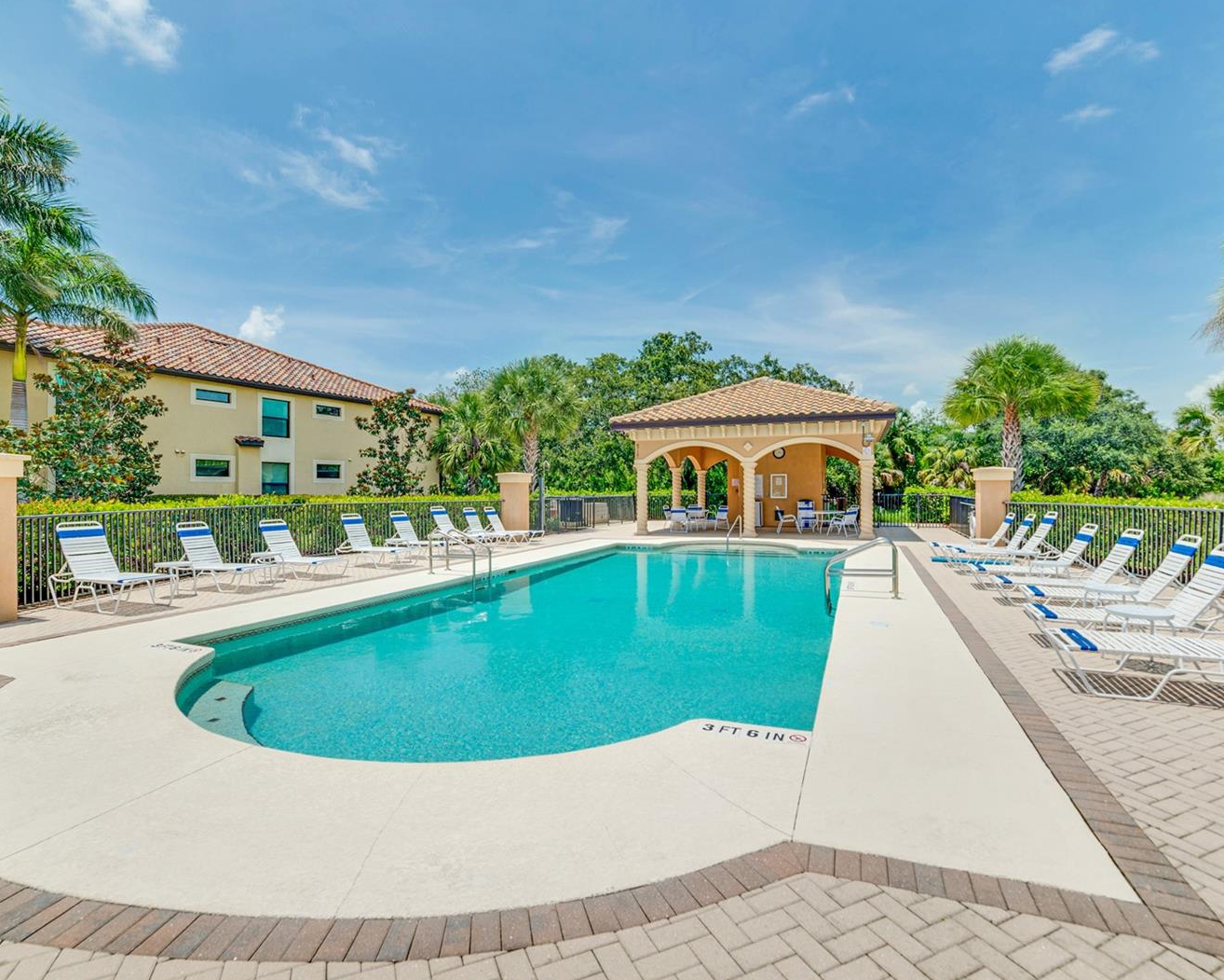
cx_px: 625
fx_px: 580
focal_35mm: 16
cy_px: 484
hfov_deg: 93.1
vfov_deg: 80.4
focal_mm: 14
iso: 100
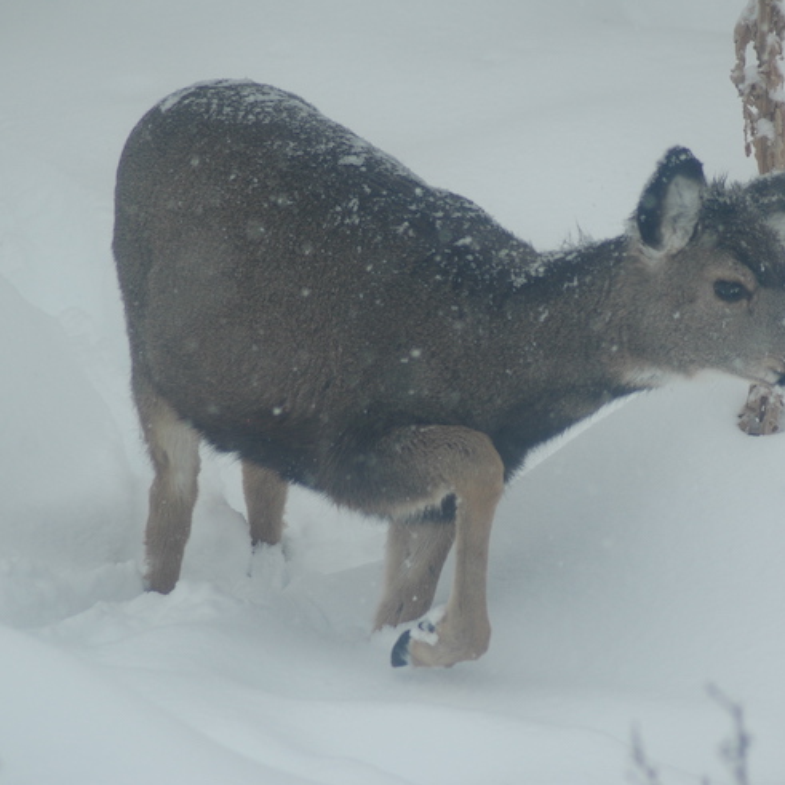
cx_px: 518
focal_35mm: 286
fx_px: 7329
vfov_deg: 6.1
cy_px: 397
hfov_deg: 6.1
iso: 200
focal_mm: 145
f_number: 5.6
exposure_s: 1/500
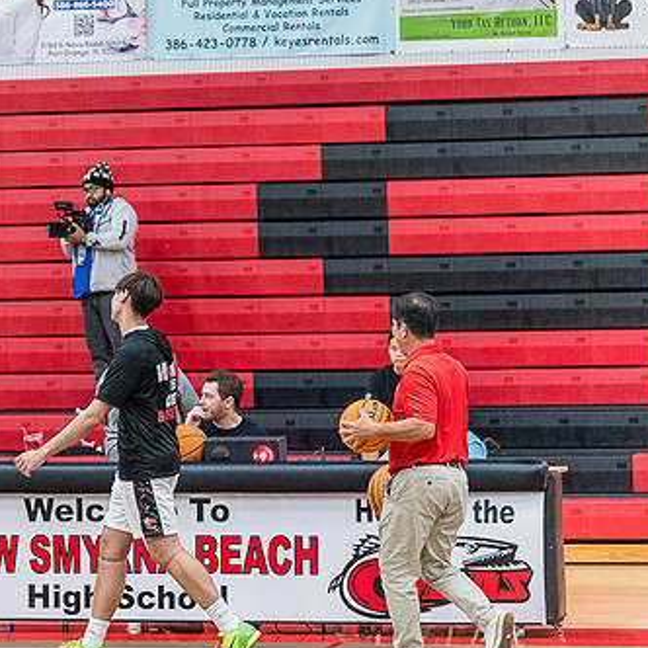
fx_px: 3770
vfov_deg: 9.8
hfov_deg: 9.8
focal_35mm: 178
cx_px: 113
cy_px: 301
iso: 5000
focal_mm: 120
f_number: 4
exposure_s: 1/320
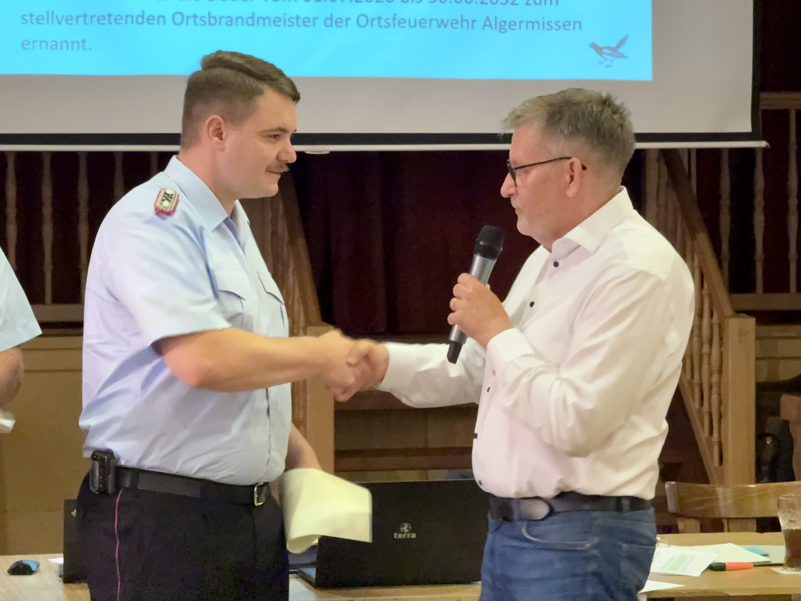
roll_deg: +0.4
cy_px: 300
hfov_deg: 16.4
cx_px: 400
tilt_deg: -2.1
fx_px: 2777
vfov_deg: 12.3
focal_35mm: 120
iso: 640
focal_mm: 15.66
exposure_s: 1/33
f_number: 2.8
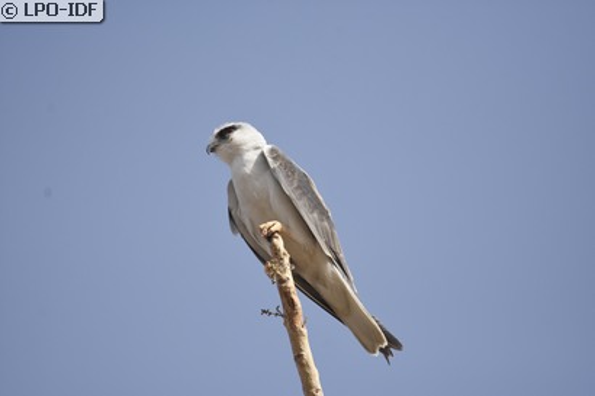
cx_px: 298
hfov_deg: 2.3
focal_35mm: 900
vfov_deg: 1.5
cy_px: 198
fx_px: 14868
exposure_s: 1/3200
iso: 1000
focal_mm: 600
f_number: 7.1
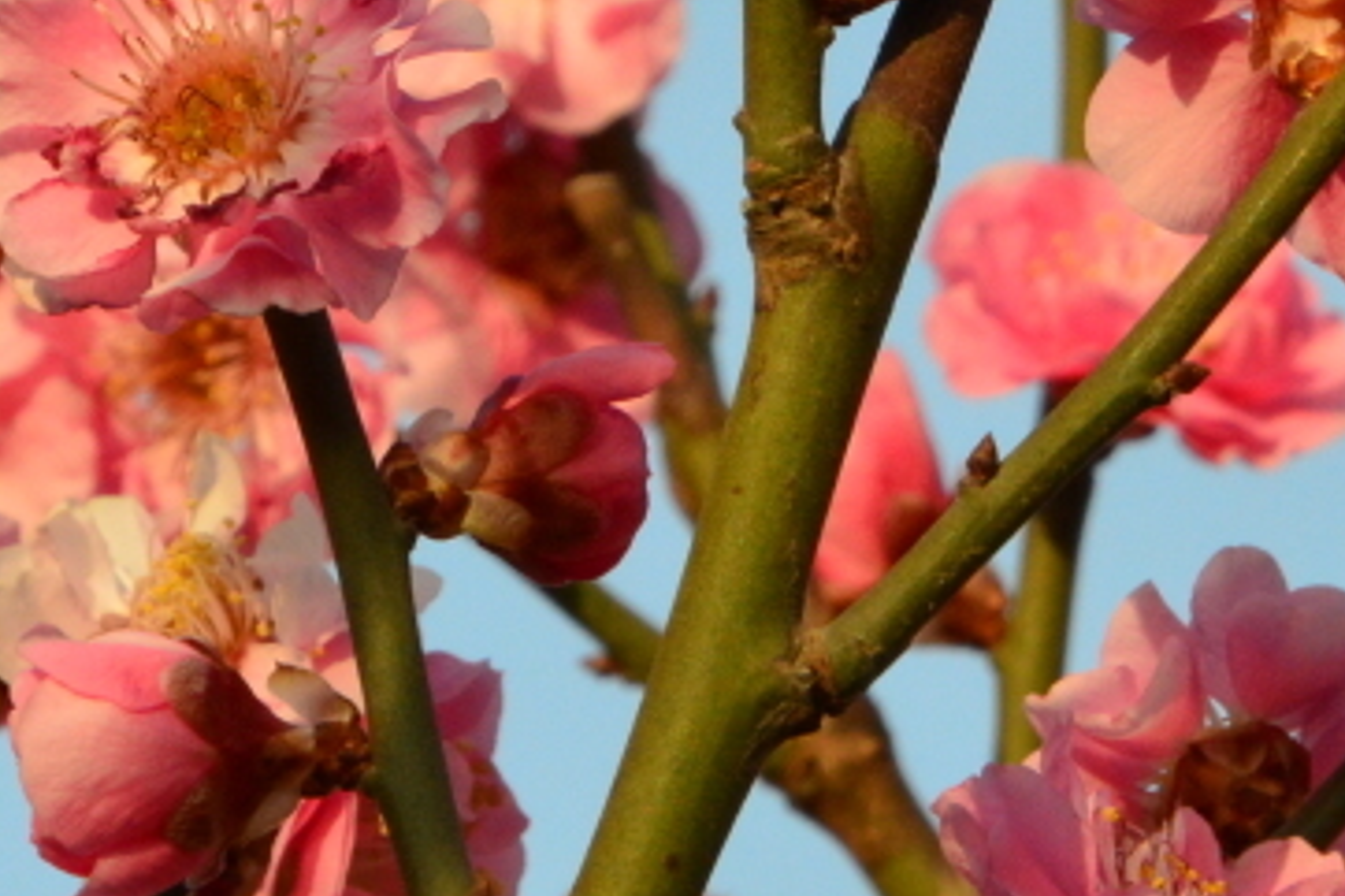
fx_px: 47537
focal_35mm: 1273
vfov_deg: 1.1
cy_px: 61
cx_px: 1066
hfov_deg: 1.6
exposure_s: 1/250
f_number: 20
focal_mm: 300
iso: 1400
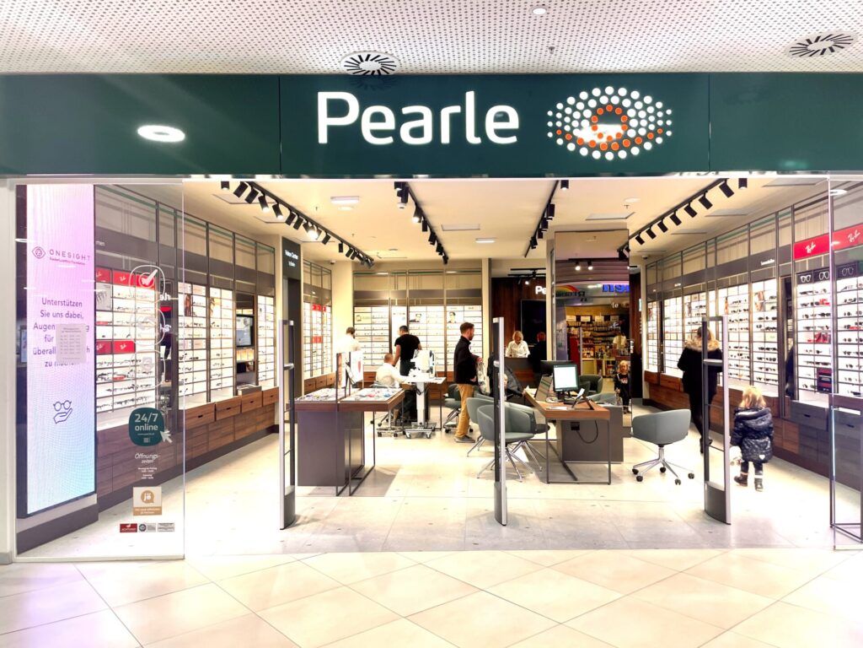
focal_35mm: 26
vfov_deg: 53.1
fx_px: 648
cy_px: 324
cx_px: 432
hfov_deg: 67.3
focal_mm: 4.2
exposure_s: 1/100
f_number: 1.6
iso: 40
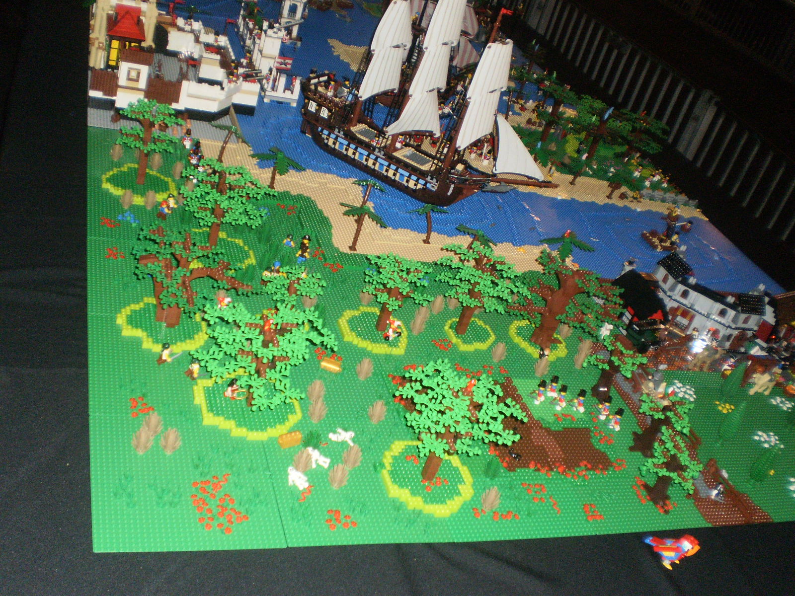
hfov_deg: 51.4
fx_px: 827
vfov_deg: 39.7
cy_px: 298
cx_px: 398
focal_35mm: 36
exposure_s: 1/30
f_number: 3.1
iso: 250
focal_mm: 6.3
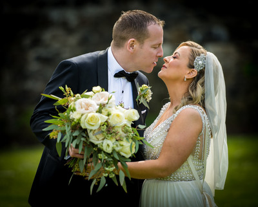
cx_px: 124
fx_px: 1790
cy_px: 108
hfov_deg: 8.2
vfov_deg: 6.6
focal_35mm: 234
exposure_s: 1/1000
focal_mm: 195
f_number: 2.8
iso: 100
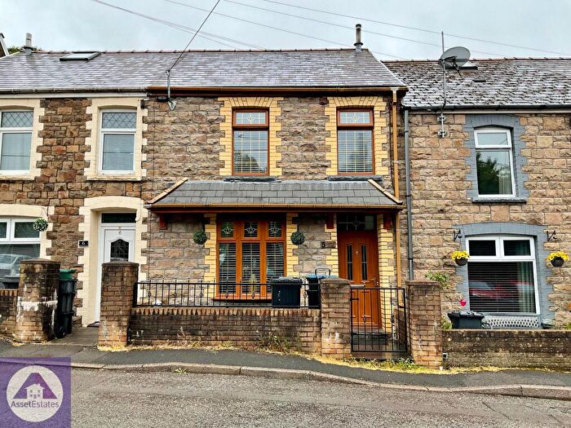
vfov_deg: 48.2
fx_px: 478
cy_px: 214
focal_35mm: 29
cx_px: 286
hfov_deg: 61.7
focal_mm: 3
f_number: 1.8
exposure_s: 1/375
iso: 16
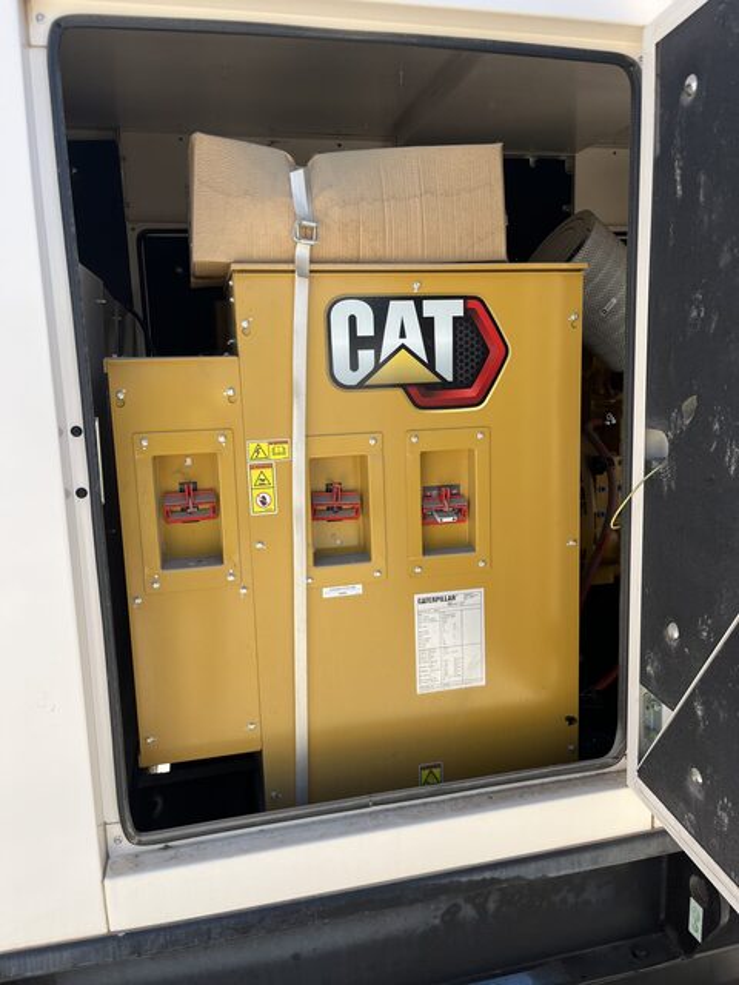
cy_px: 492
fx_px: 740
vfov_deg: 67.3
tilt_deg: -8.5
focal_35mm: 26
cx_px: 370
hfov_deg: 53.1
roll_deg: +3.5
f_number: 1.6
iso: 50
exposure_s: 1/1086
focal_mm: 5.1
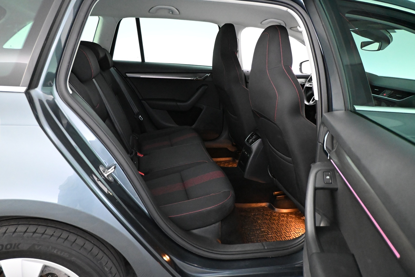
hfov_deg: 67.4
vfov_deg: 47.9
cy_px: 138
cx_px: 208
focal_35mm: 27
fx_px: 311
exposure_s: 1/60
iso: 8000
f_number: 3.5
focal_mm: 18
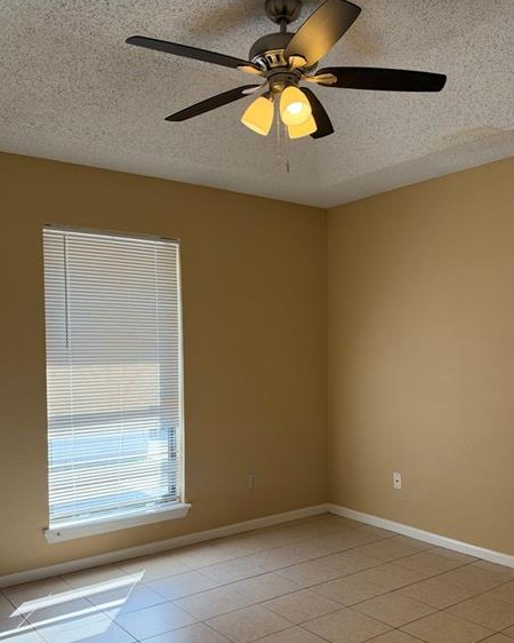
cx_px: 291
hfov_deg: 45.7
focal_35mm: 32
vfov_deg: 55.4
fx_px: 608
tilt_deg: -3.0
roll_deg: +0.7
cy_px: 374
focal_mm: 6.93
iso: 64
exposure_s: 1/229
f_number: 1.8
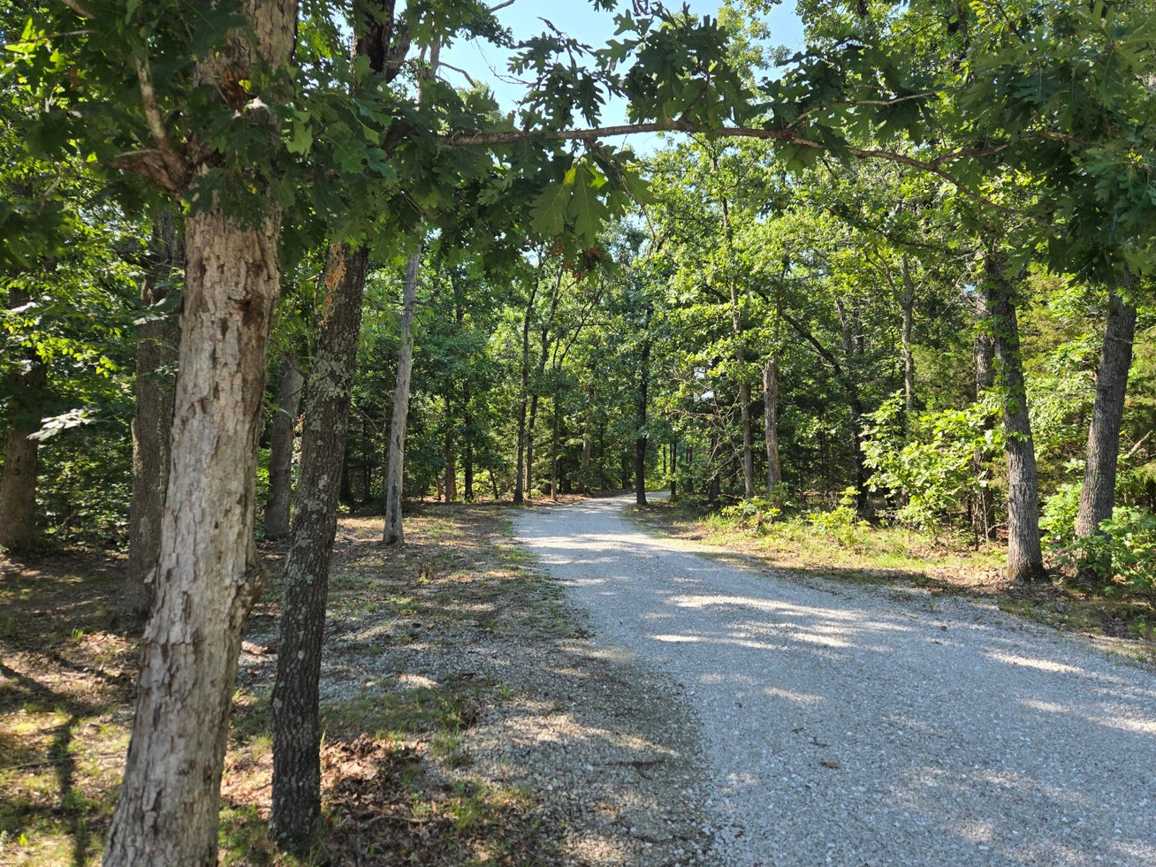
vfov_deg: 56.8
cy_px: 428
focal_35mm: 24
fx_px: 801
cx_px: 565
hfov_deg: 71.6
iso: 80
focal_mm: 5.4
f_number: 1.8
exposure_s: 1/1563
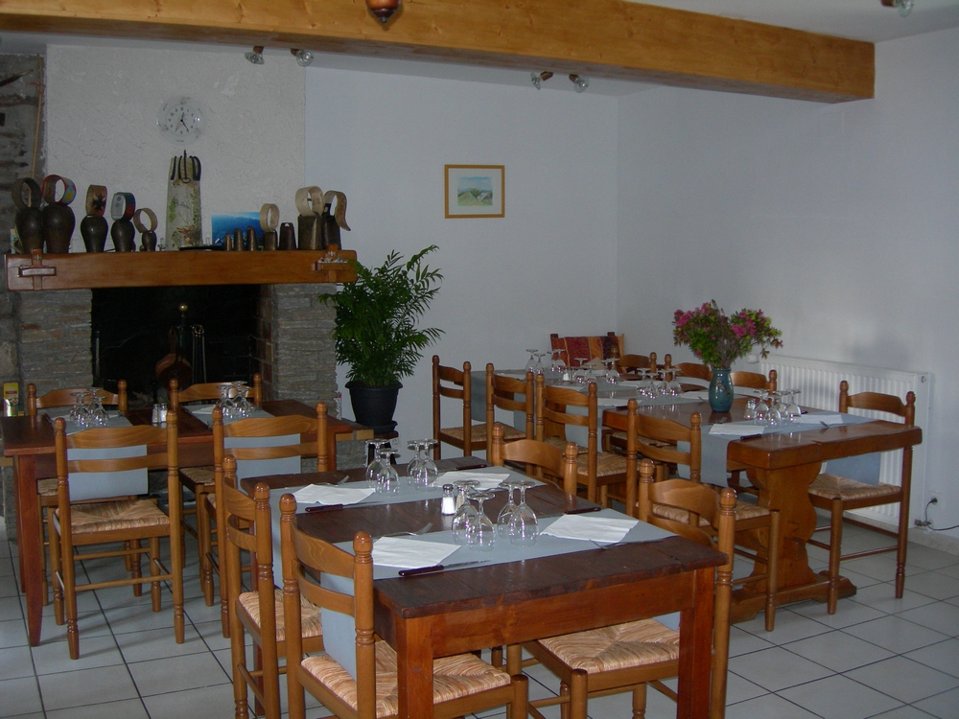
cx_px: 480
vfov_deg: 37.7
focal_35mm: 38
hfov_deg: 49.0
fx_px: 1053
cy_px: 360
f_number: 2.8
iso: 192
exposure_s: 1/60.1
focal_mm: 7.8
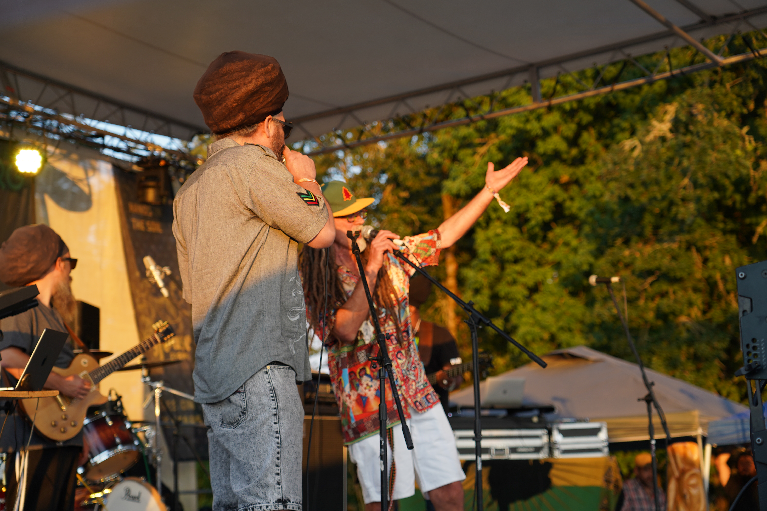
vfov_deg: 19.7
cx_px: 384
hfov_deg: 29.2
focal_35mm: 69
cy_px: 256
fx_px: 1470
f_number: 4
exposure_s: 1/160
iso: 200
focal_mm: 69
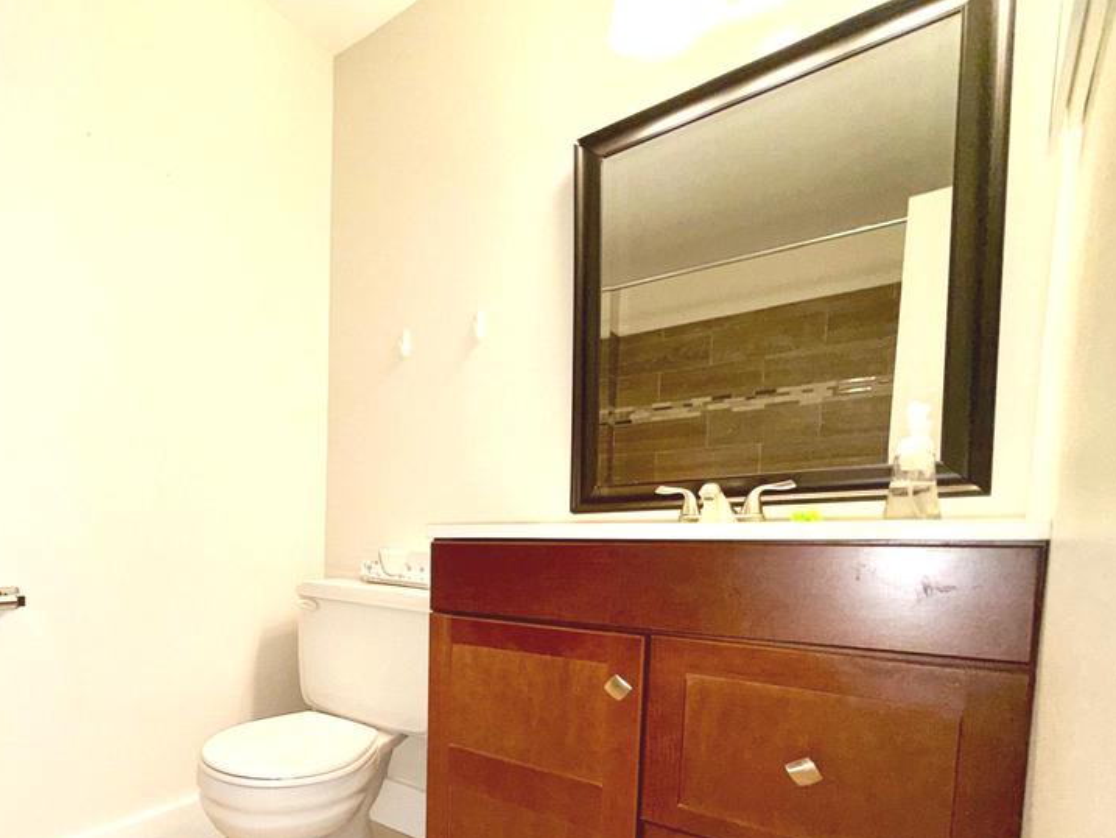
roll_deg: -1.2
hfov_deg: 77.7
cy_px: 586
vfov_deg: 63.6
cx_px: 328
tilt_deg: -2.8
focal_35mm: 20
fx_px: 645
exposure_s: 1/60
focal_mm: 2.22
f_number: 2.2
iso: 80
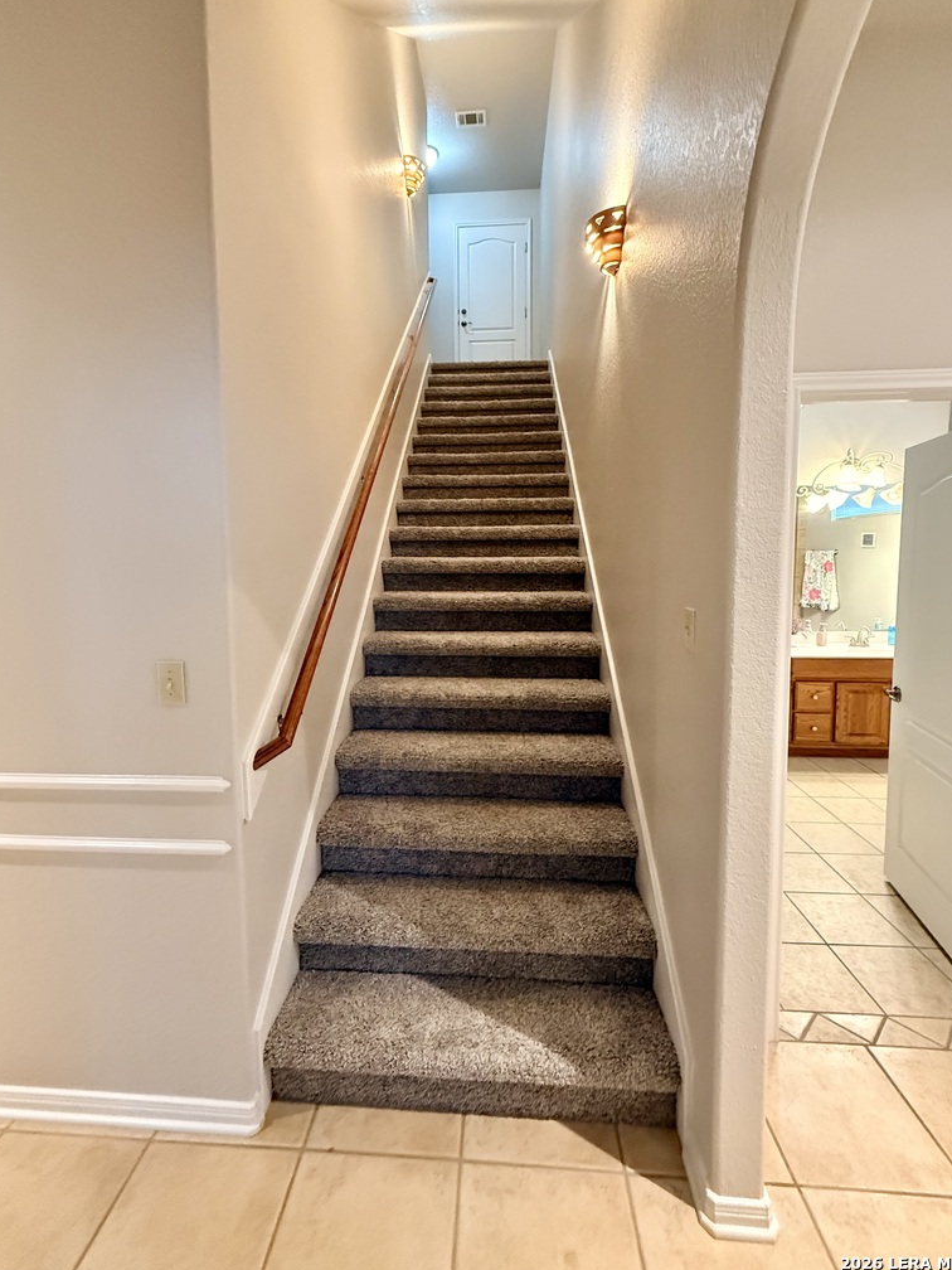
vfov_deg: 98.0
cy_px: 593
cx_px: 463
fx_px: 550
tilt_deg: -3.1
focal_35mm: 15
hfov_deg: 81.7
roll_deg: -0.2
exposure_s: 1/40
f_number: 2.2
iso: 1000
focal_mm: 2.22
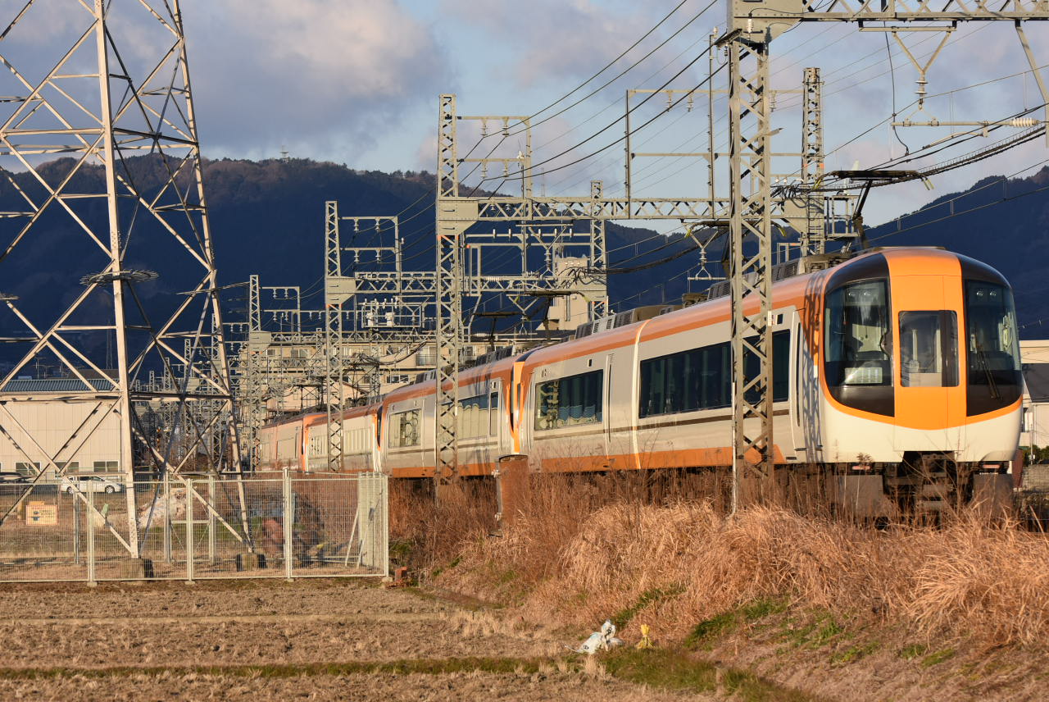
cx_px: 524
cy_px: 351
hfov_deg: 13.0
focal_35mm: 158
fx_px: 4593
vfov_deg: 8.7
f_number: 5
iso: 400
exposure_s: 1/1250
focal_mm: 105
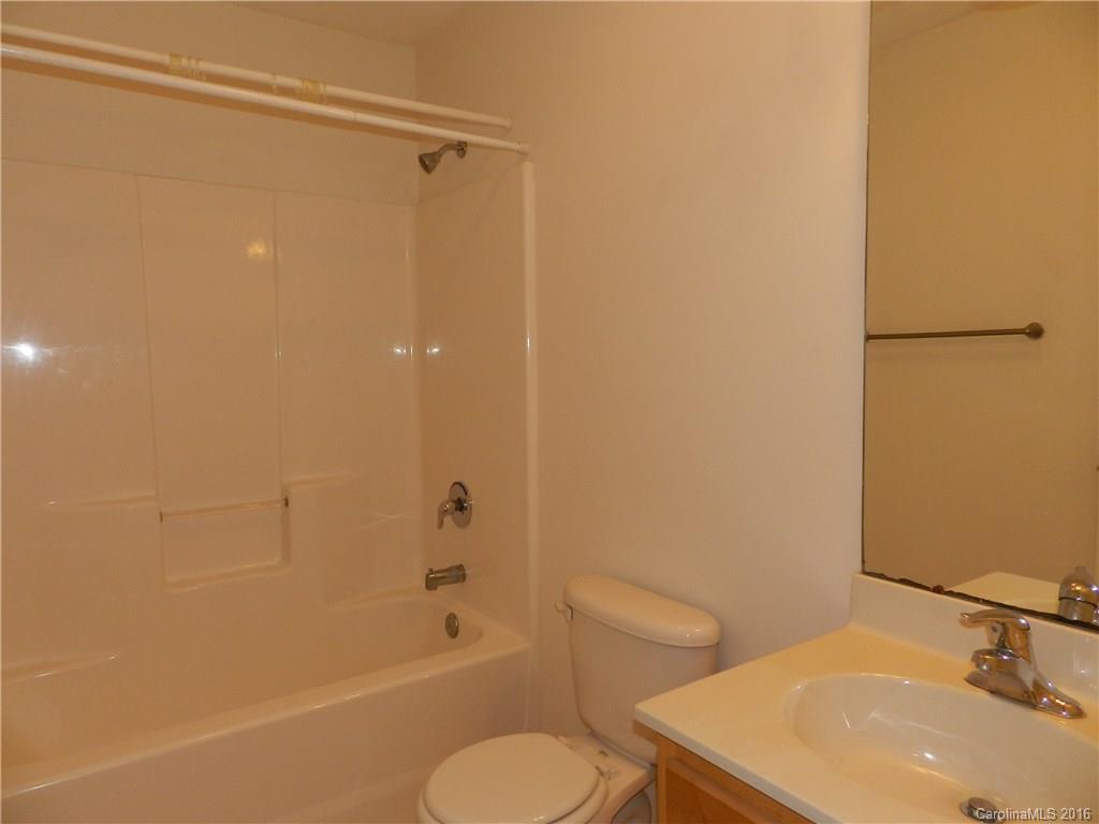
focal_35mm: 23
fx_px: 730
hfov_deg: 73.9
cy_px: 412
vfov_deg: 58.9
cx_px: 550
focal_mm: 4
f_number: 3.4
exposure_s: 1/60
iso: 200
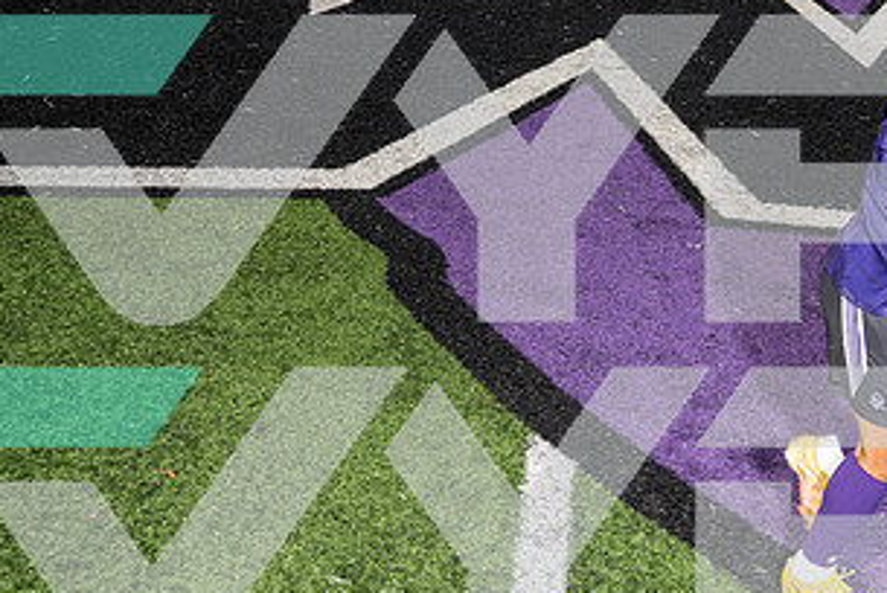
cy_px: 170
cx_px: 649
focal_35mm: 57
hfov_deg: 34.4
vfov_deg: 23.7
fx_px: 1406
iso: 100
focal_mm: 30
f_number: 8
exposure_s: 1/250
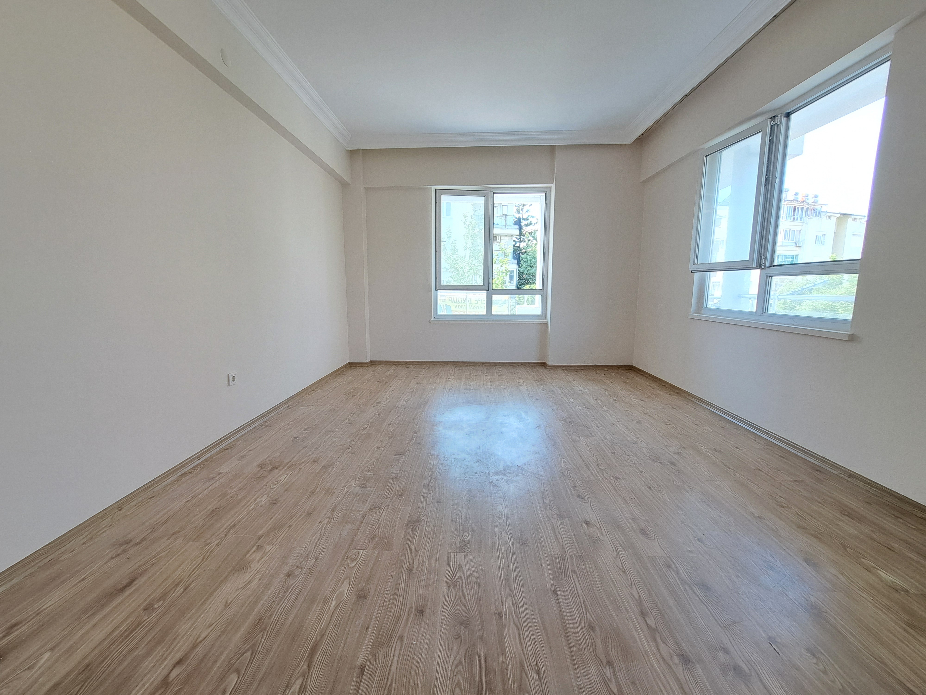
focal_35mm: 13
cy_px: 348
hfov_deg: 106.2
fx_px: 348
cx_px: 463
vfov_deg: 89.9
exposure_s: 1/100
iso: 50
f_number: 2.2
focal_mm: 1.74
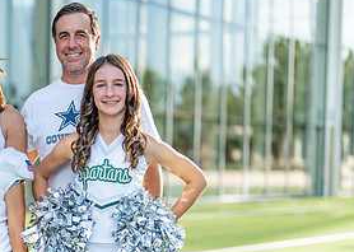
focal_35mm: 112
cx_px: 22
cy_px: 225
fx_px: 1125
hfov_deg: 17.6
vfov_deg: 12.7
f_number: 1.2
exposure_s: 1/2500
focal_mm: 50
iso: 100
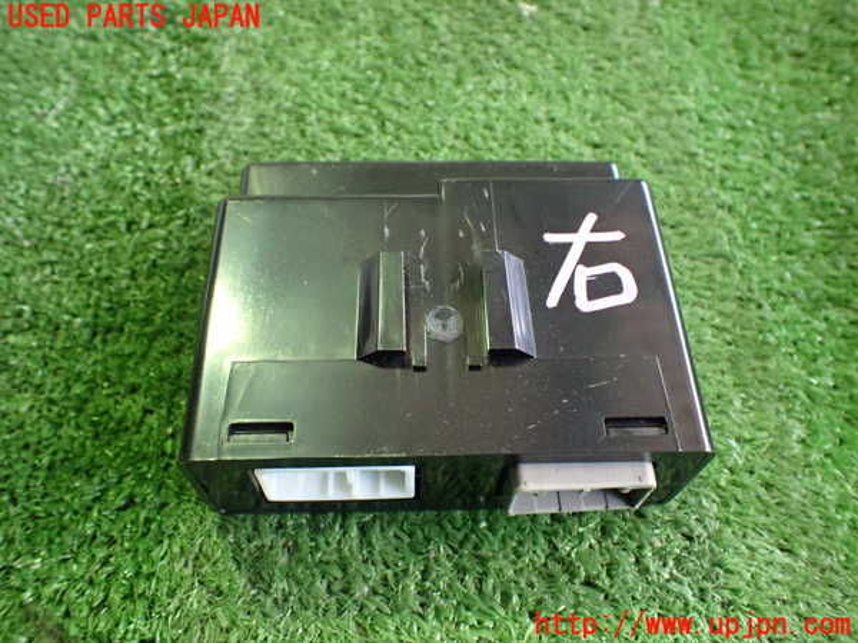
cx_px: 429
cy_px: 322
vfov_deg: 46.8
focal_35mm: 30
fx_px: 744
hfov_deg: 60.0
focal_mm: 5.4
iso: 800
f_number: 2.3
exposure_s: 1/60
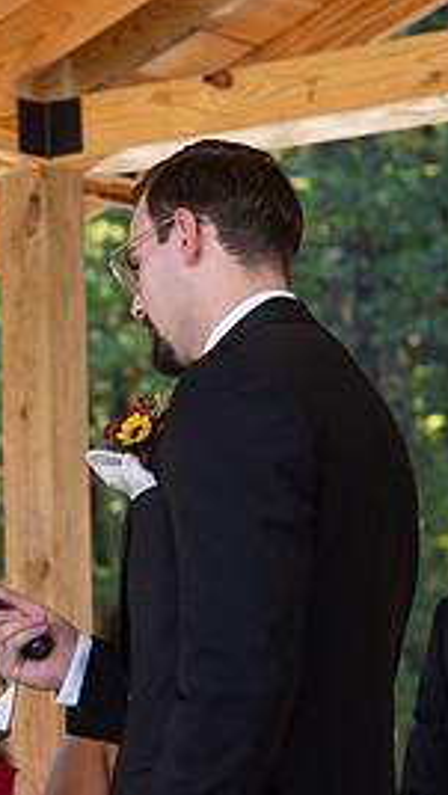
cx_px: -80
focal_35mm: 193
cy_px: 562
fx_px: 4071
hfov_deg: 6.3
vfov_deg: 11.1
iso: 400
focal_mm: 85
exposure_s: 1/400
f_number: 4.5
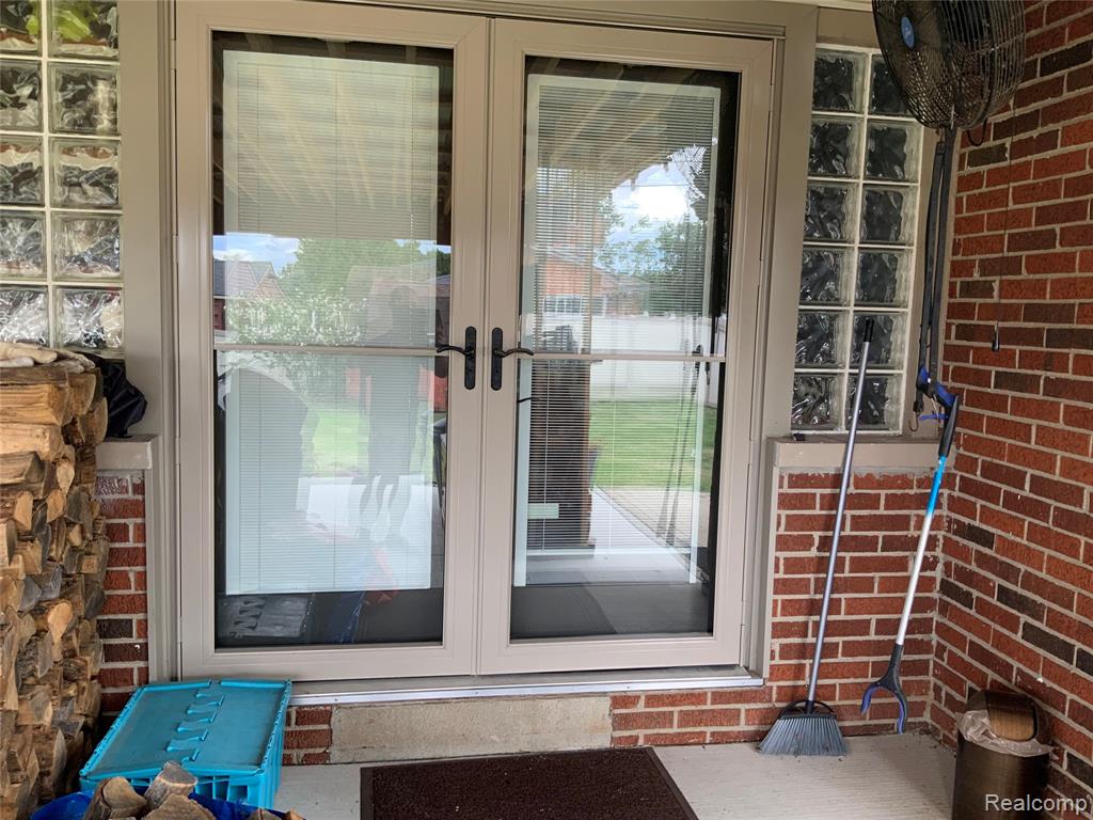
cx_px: 546
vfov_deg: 48.2
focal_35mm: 29
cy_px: 410
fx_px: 916
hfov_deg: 61.7
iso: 40
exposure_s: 1/122
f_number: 1.8
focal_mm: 3
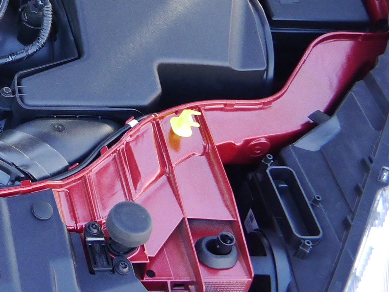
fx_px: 1214
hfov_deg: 16.4
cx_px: -217
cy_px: -54
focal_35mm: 108
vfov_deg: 13.4
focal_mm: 14
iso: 400
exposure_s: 1/250
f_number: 2.5
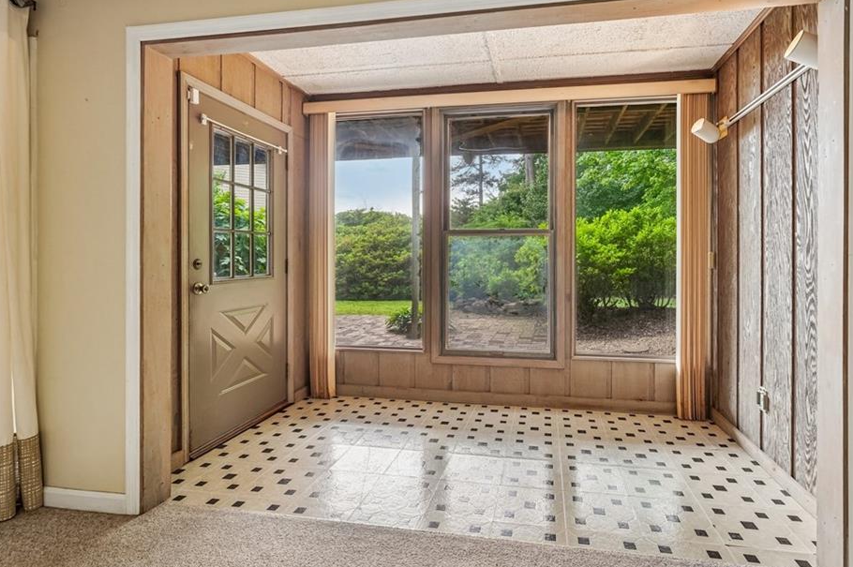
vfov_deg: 67.1
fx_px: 426
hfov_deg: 89.7
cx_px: 474
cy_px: 255
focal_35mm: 18
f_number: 8
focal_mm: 16
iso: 800
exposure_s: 1/40
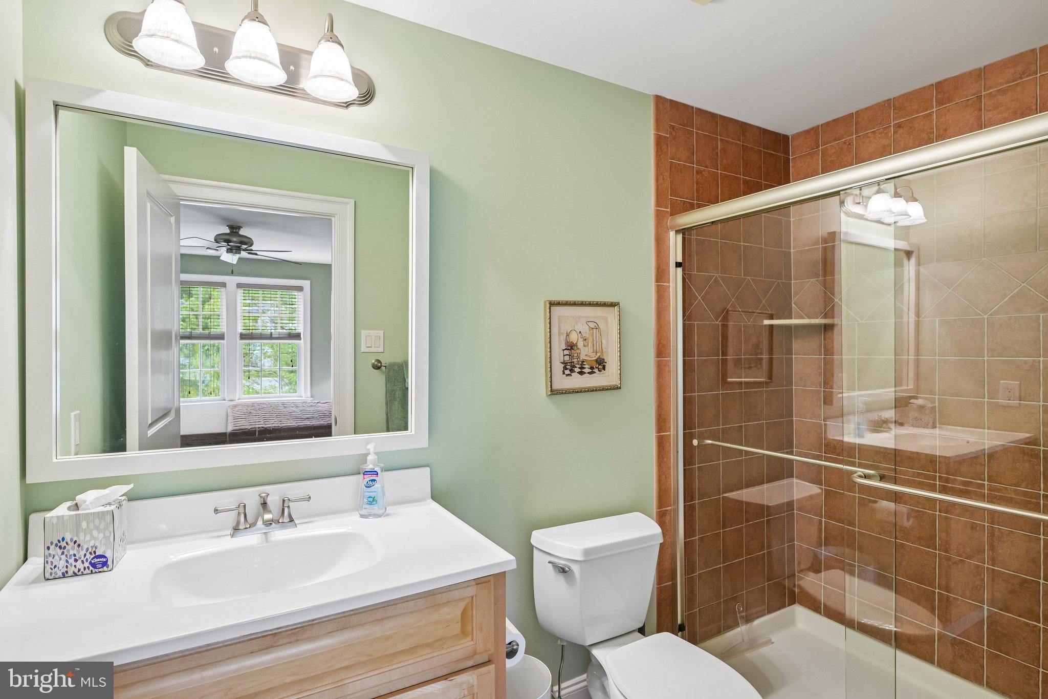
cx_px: 524
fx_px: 524
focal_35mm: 18
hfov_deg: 90.0
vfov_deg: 67.4
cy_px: 350
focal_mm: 18
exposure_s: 1/6
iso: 400
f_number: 8
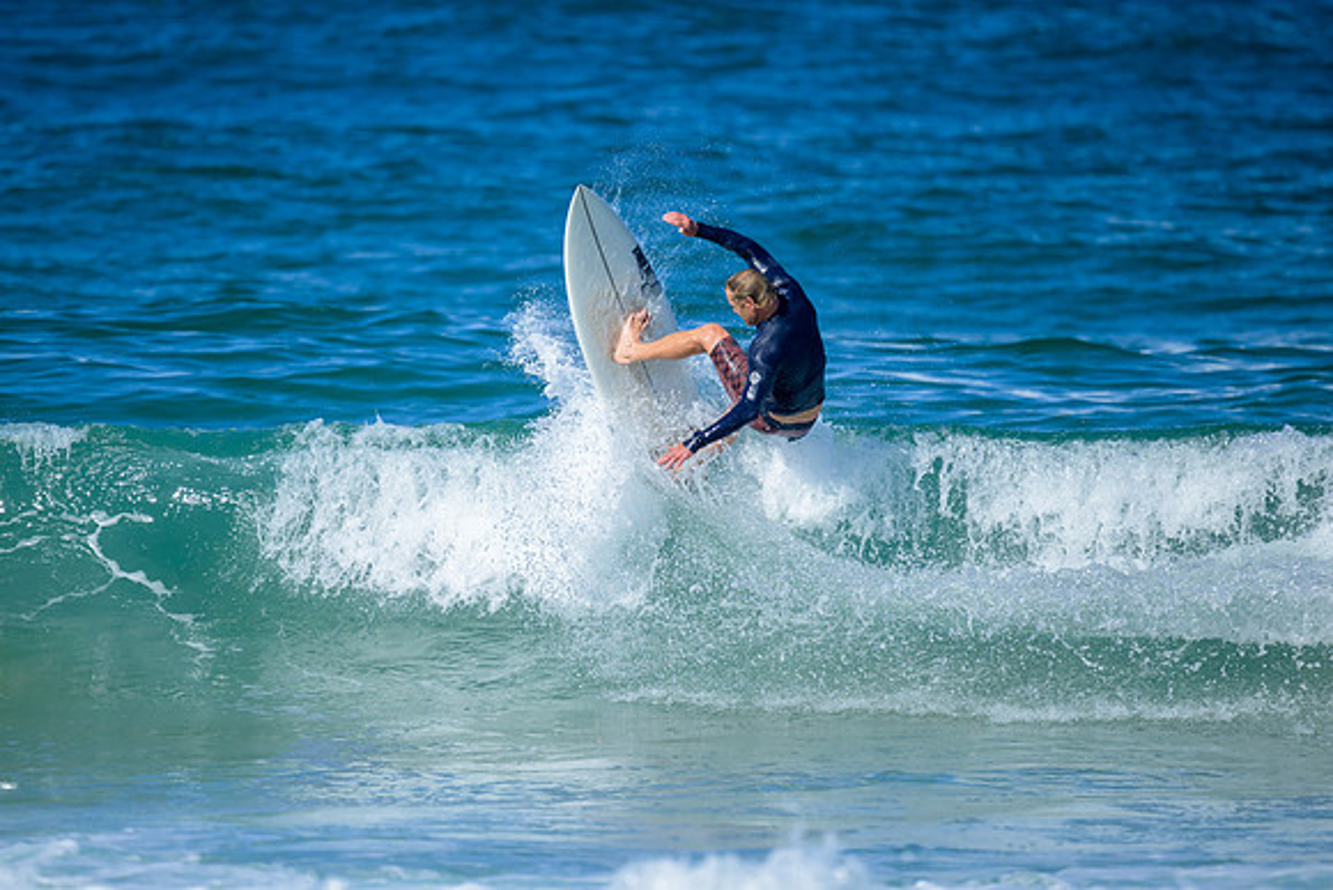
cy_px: 445
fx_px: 29628
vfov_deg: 1.7
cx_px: 666
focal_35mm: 800
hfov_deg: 2.6
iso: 400
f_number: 6.3
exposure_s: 1/2500
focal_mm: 800
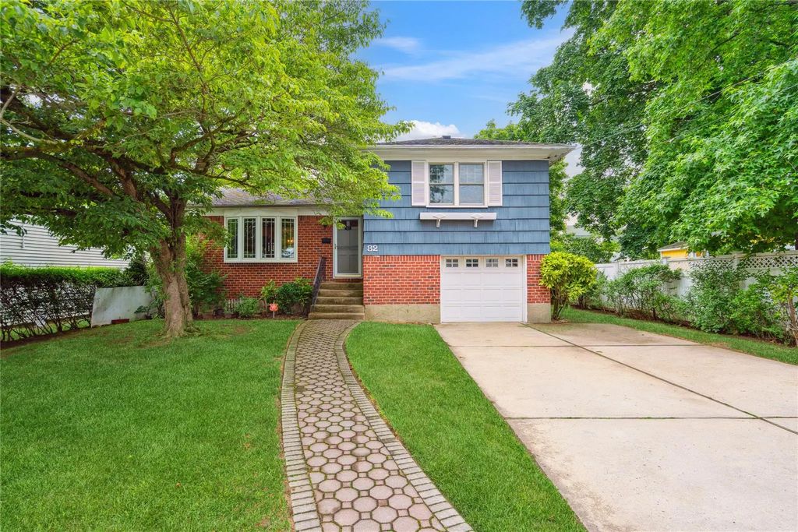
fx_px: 377
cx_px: 399
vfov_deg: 70.5
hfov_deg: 93.3
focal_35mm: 17
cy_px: 266
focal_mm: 17
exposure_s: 1/200
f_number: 5.6
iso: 640
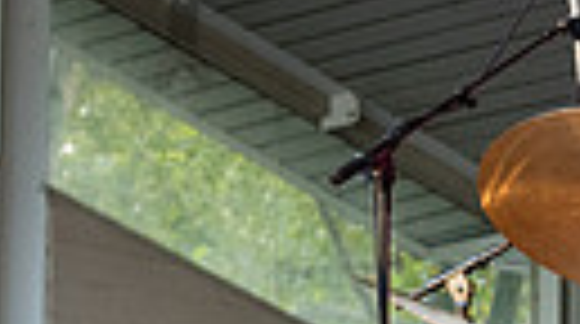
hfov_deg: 8.7
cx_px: 1171
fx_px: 3577
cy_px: 766
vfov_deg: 5.0
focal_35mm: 233
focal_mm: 38
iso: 2000
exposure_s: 1/200
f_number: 3.5
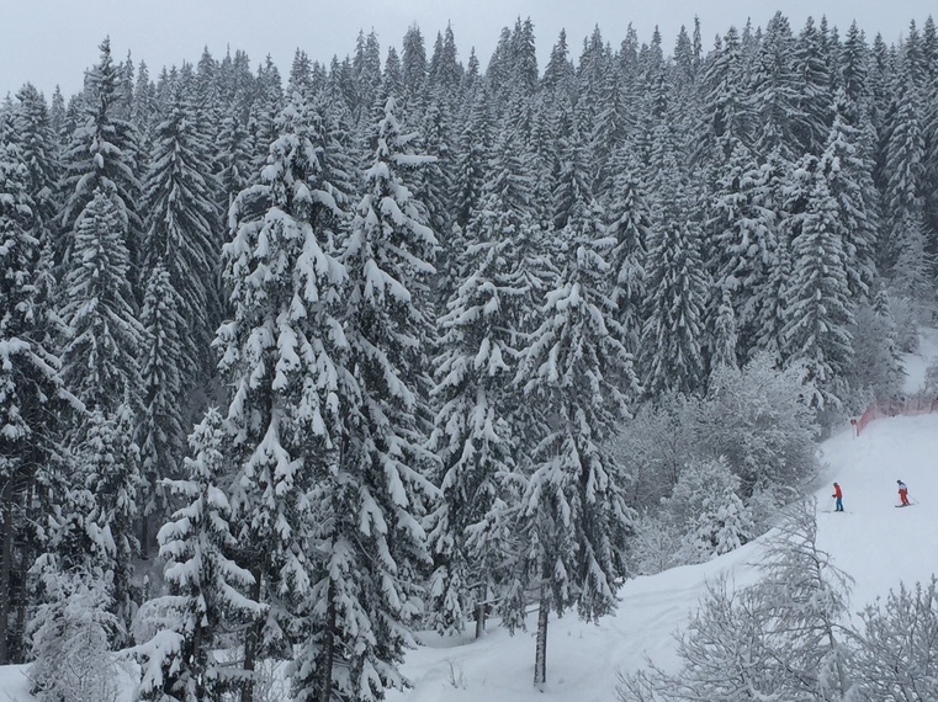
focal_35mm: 61
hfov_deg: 31.7
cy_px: 466
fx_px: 1652
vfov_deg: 23.9
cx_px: 434
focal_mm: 4.15
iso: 32
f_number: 2.2
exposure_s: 1/1721
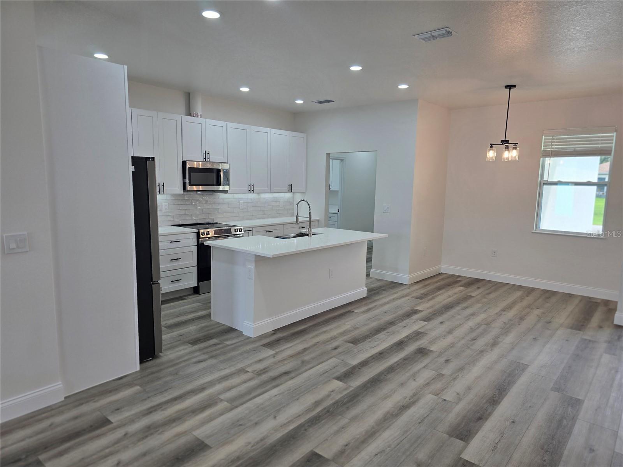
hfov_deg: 73.9
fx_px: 414
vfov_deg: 58.9
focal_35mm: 23
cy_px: 234
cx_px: 312
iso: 50
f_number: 1.7
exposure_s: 1/120
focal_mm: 6.3
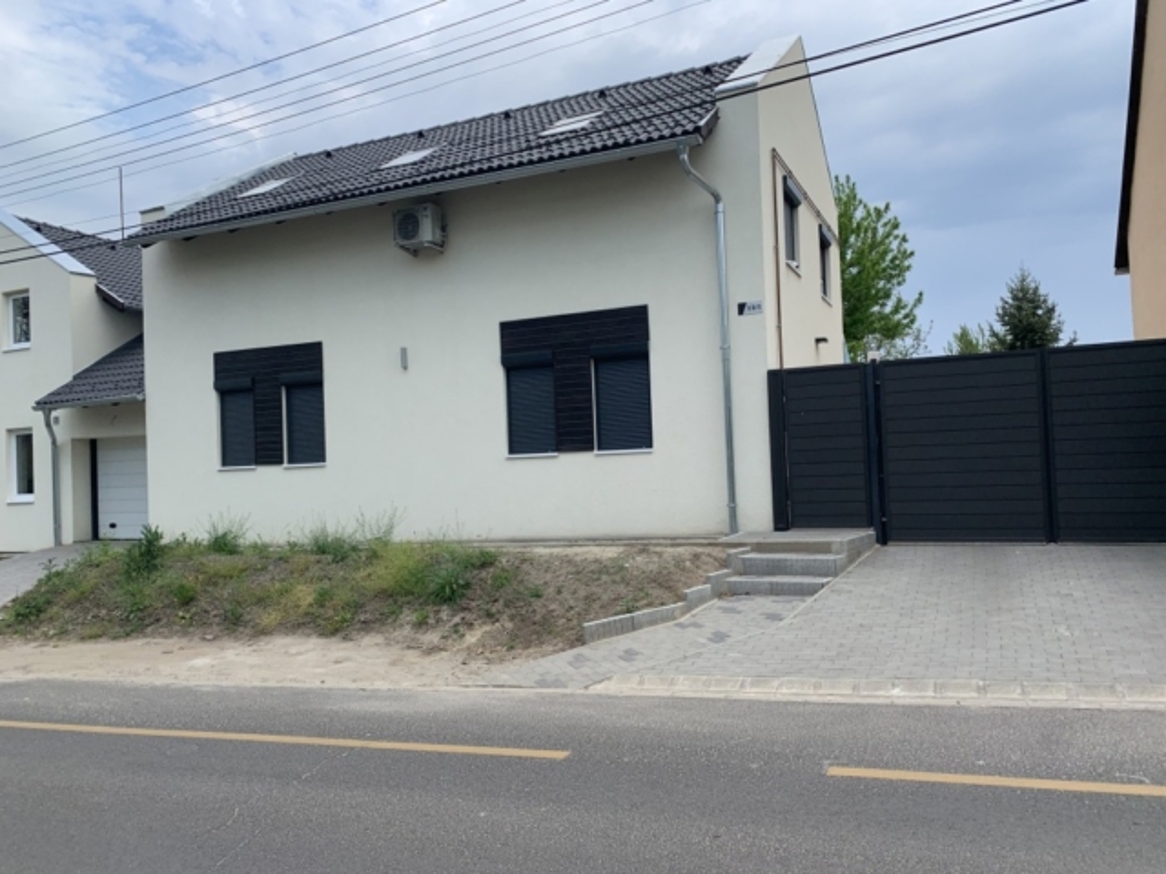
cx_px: 583
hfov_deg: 67.3
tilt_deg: +1.4
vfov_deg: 53.1
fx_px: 876
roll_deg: +0.7
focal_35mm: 26
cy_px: 437
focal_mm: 4.25
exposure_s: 1/1299
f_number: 1.8
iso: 25
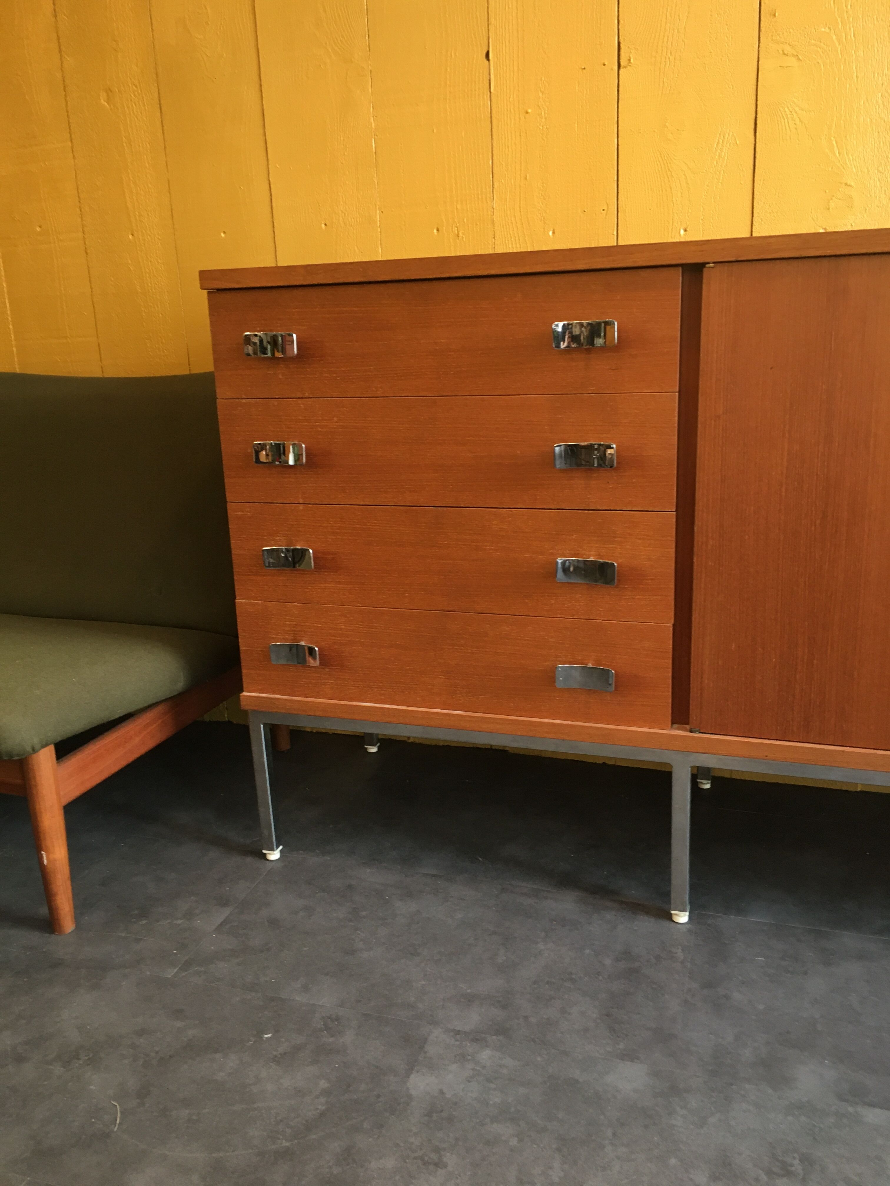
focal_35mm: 29
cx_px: 445
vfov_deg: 61.7
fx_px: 994
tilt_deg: -14.5
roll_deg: +1.9
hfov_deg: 48.2
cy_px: 593
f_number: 2.2
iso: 125
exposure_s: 1/33
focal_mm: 4.15
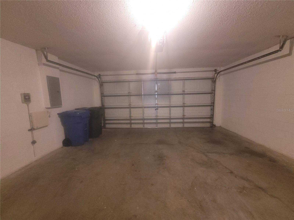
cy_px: 110
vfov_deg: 89.9
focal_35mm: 13
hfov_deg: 106.2
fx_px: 110
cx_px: 147
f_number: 2.2
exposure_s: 1/24
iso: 640
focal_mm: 1.74
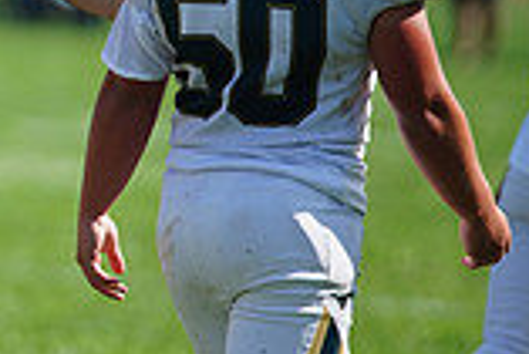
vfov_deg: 1.2
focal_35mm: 1105
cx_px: -320
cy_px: 42
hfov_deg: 1.9
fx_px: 16252
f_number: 2.8
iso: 400
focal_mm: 300
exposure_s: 1/3200
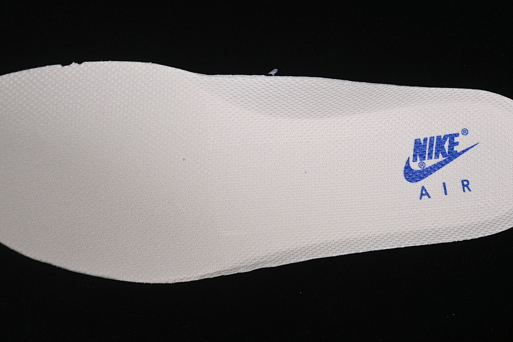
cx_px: 256
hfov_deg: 27.0
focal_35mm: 75
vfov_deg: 18.2
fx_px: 1069
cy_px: 171
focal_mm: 50
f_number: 7.1
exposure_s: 1/80
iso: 160
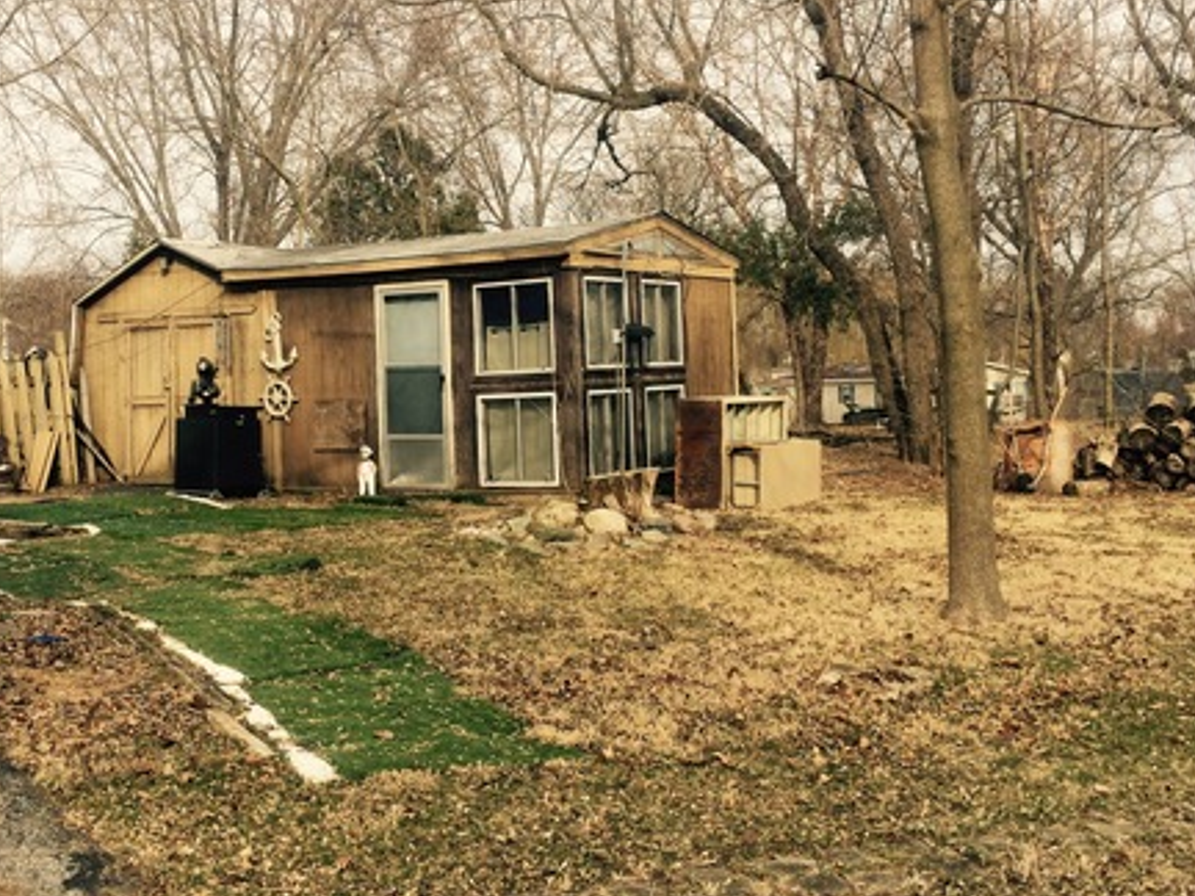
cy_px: 382
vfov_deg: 33.5
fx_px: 1484
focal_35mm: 43
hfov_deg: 43.7
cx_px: 487
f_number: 2.2
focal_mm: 4.15
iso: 32
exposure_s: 1/1208
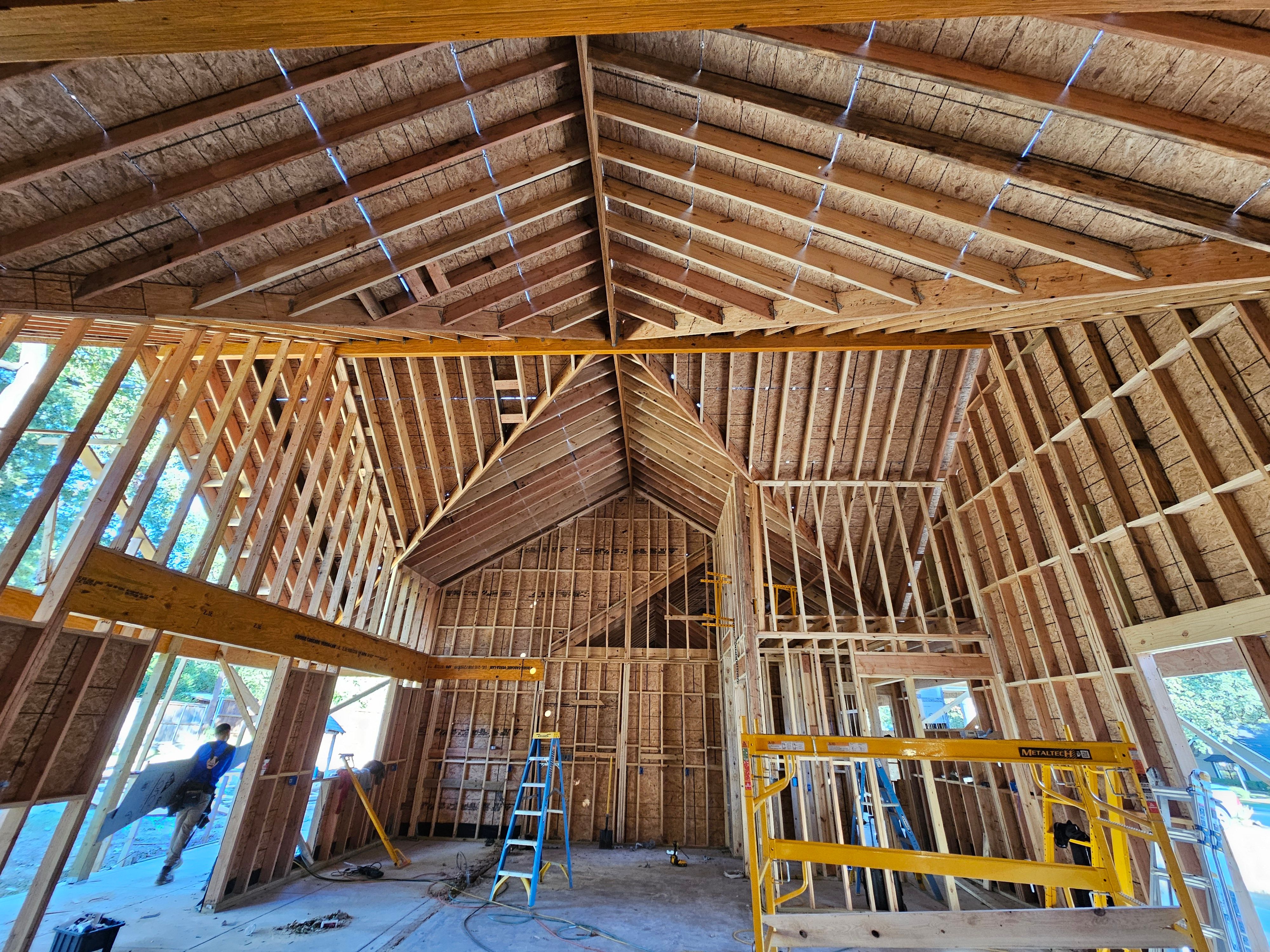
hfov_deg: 106.2
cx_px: 635
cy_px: 476
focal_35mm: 13
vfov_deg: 89.9
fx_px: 477
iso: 250
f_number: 2.2
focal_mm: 2.2
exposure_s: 1/60
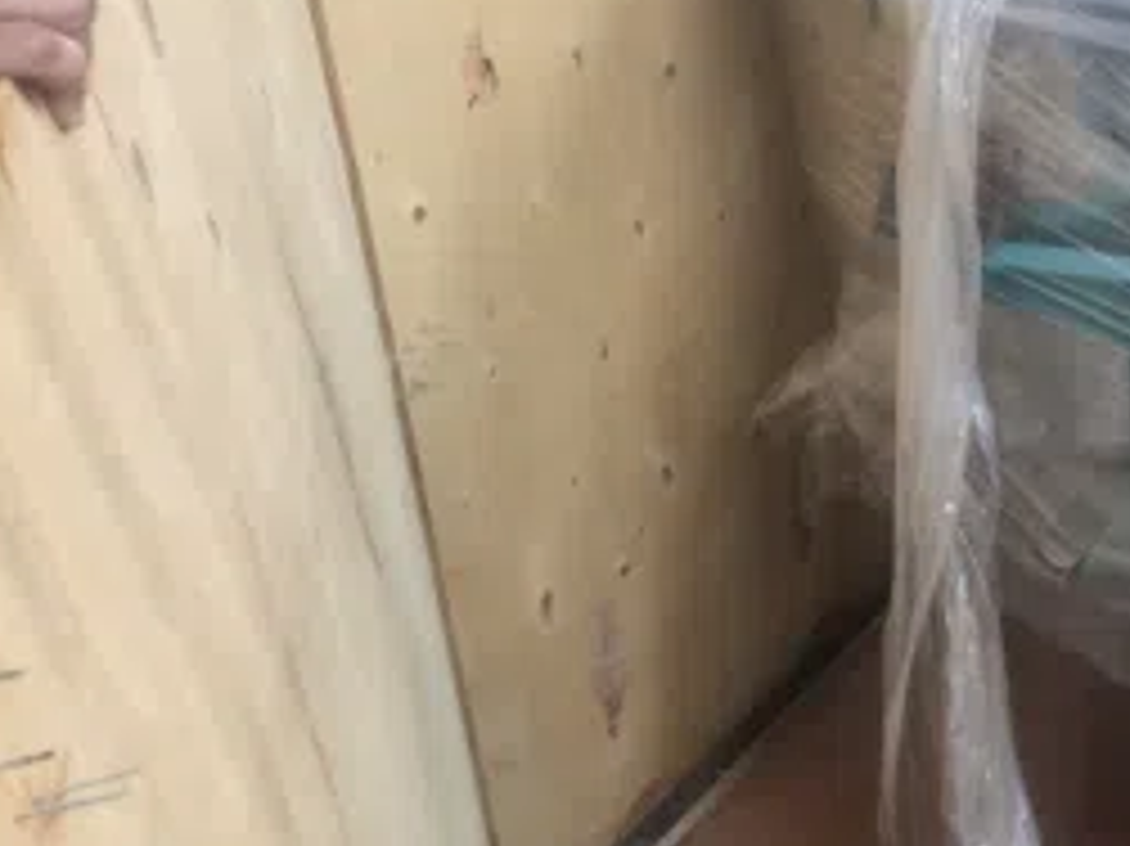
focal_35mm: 74
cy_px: 454
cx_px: 1328
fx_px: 2414
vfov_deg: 19.9
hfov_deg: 24.1
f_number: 2.2
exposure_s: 1/100
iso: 40
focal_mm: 4.15
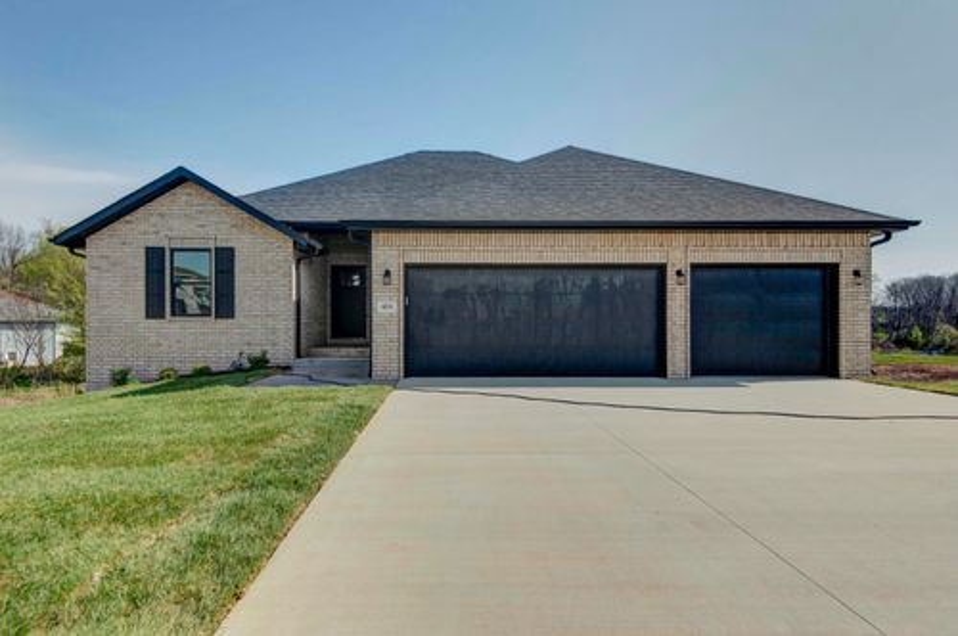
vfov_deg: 61.8
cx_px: 479
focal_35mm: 20
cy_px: 318
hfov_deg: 84.0
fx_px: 532
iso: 100
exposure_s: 1/800
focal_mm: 20
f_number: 6.3
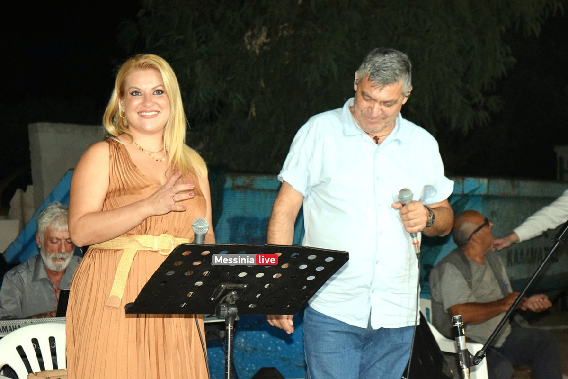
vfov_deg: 16.6
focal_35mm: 82
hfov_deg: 24.6
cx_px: 284
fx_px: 1302
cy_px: 190
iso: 2800
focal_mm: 55
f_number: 5.6
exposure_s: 1/60
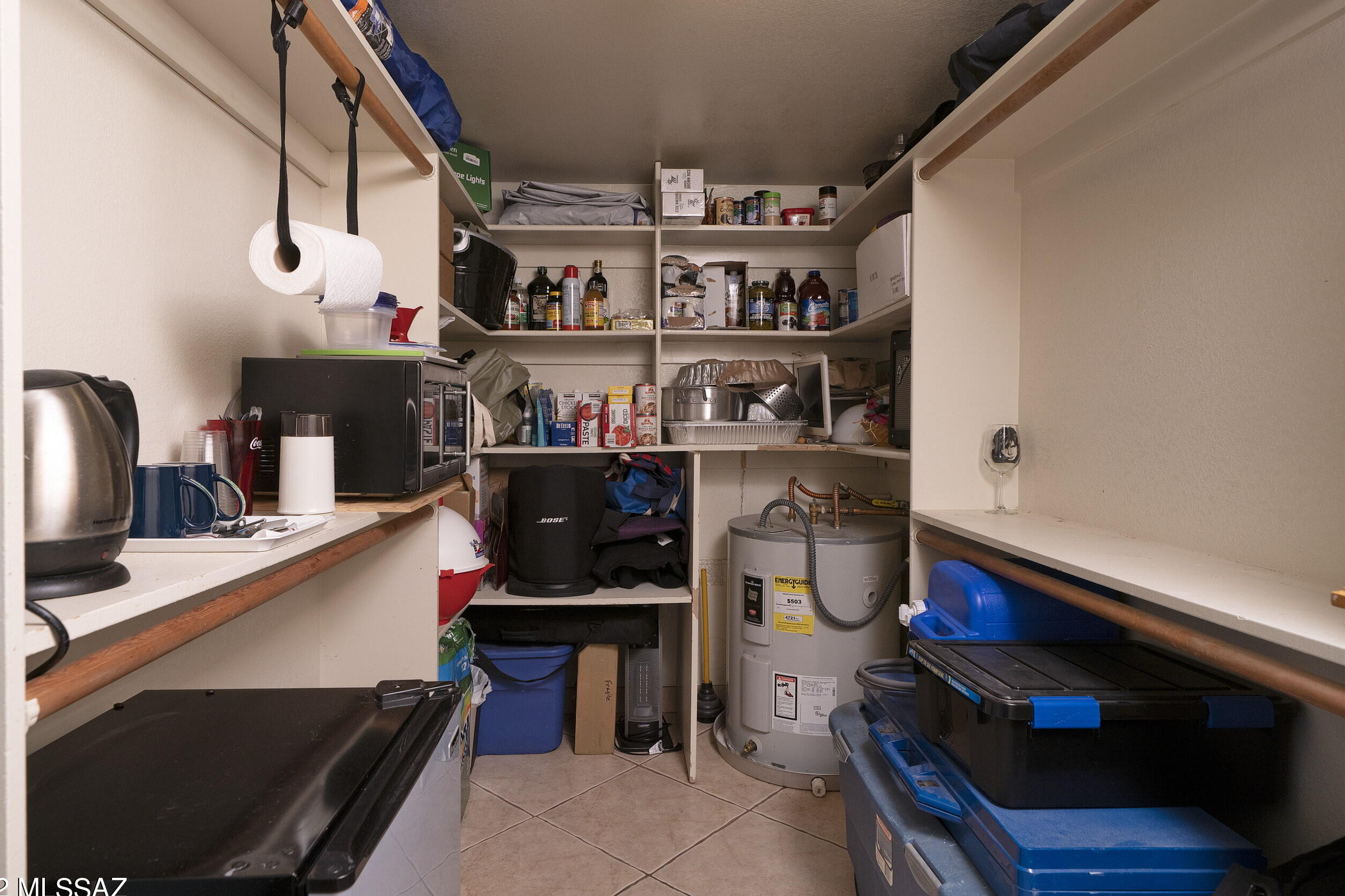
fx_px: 747
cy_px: 436
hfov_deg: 84.0
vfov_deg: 61.9
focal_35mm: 20
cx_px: 671
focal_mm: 18
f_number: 7.1
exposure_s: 1/100
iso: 200
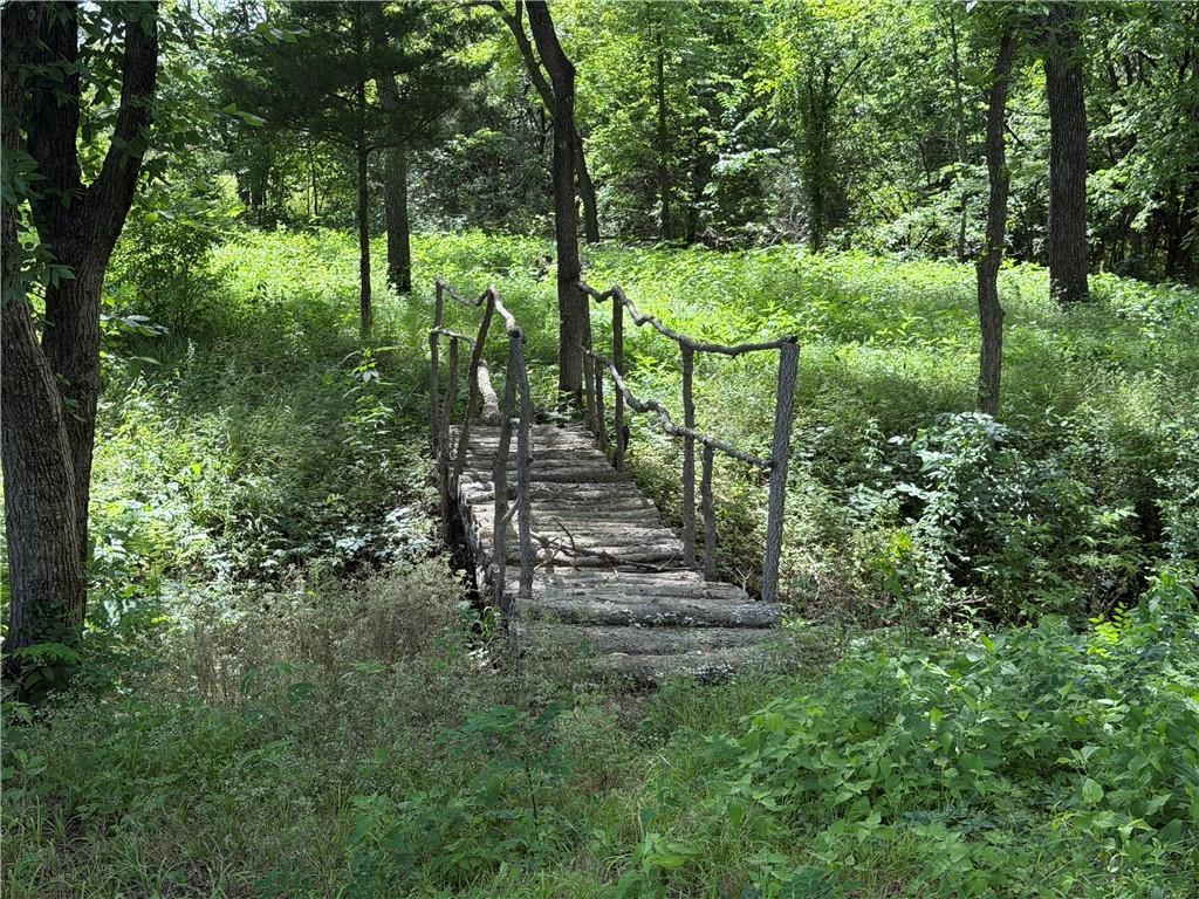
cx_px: 600
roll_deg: +0.9
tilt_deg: -8.2
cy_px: 450
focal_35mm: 48
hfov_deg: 39.7
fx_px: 1663
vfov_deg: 30.3
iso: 80
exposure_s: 1/810
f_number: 1.78
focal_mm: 6.76
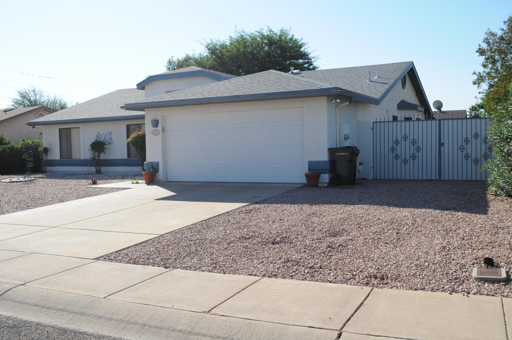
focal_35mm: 33
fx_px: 469
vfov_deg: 39.9
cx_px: 256
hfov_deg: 57.3
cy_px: 170
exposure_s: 1/1000
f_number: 6.3
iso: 320
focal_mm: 22
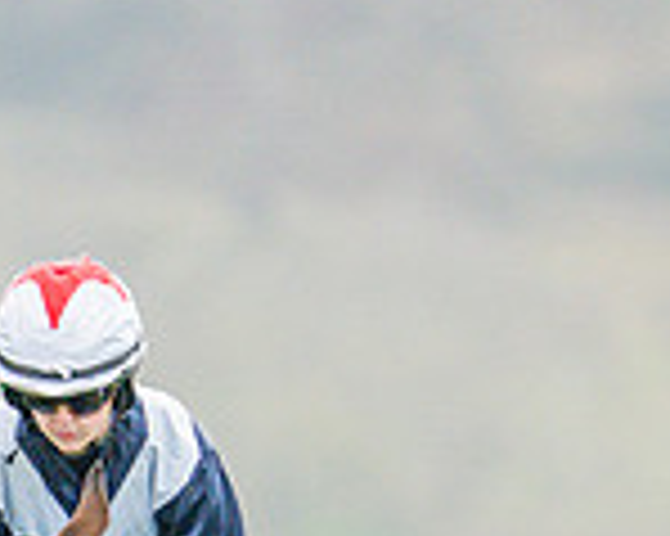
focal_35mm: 2564
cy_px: 983
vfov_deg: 0.6
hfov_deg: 0.8
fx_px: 50809
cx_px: -179
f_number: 4.5
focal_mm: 400
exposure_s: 1/800
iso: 1000
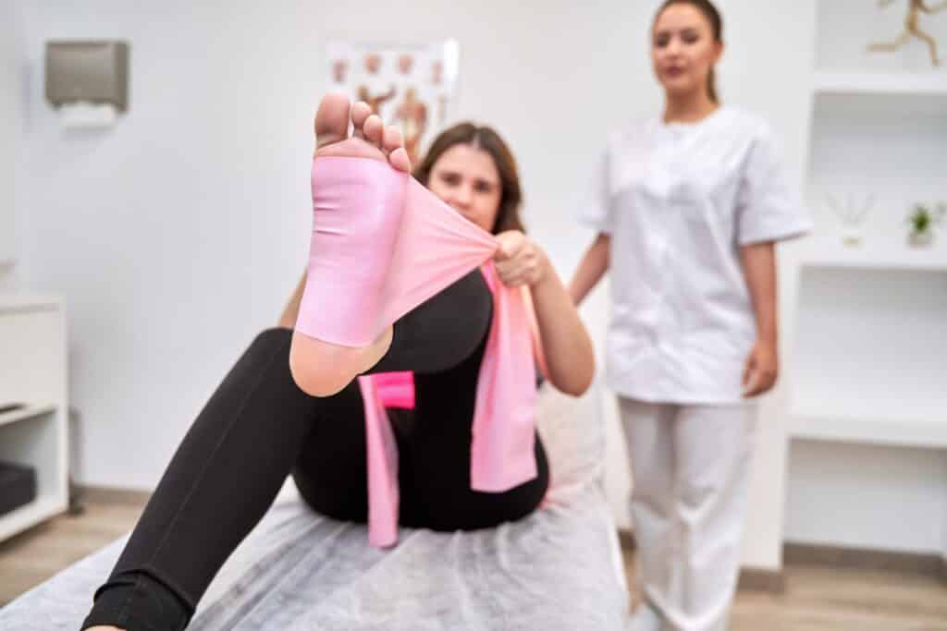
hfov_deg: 65.5
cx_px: 474
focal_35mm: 28
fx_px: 737
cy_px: 316
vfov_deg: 46.4
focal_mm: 28
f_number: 2.8
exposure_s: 1/250
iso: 400
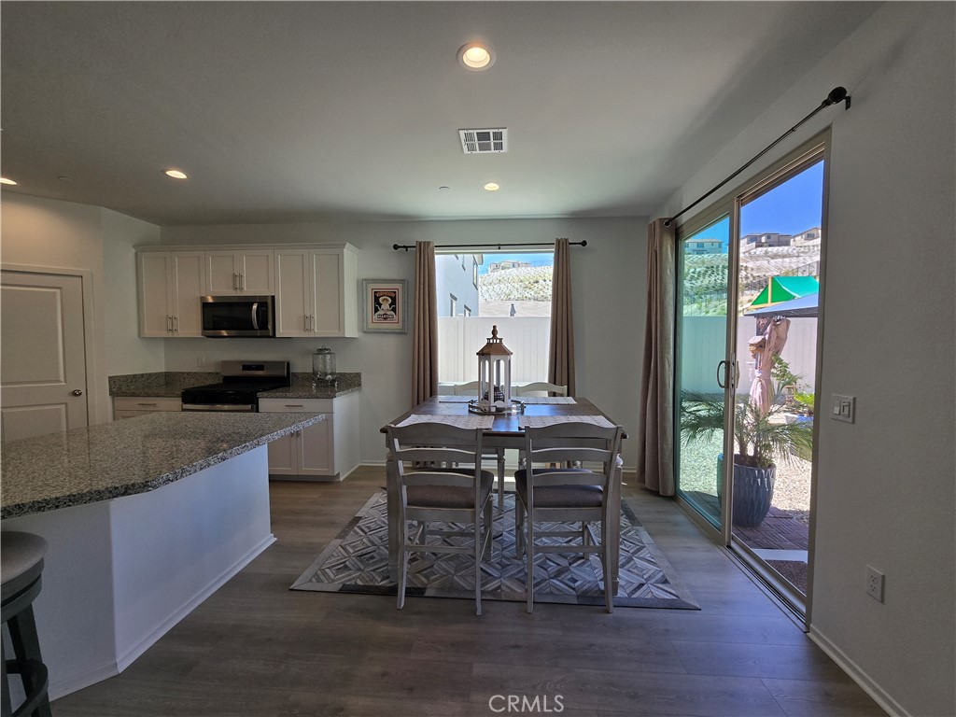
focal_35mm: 13
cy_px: 358
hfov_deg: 106.2
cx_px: 478
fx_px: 359
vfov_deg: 89.9
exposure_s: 1/181
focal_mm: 2.2
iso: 50
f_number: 2.2
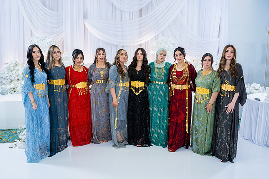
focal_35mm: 28
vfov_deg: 46.4
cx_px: 134
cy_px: 90
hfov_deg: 65.5
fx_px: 209
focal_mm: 28
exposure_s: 1/160
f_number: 2.8
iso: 640
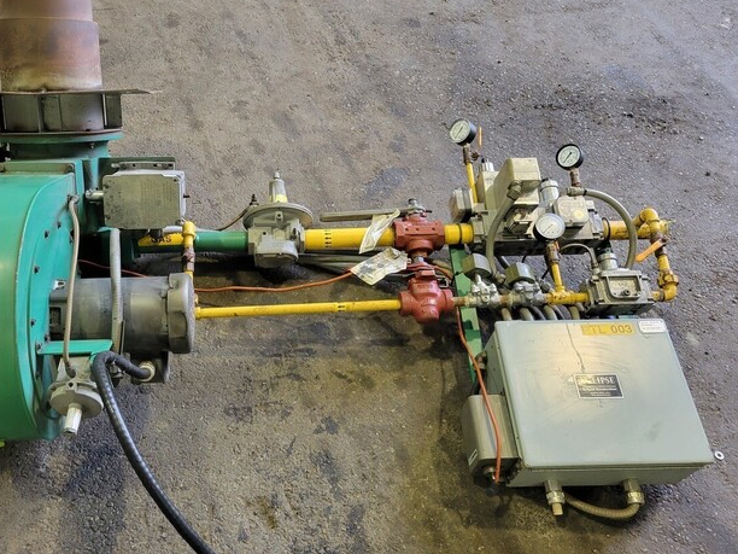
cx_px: 293
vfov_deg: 41.8
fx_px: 725
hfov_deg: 53.6
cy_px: 269
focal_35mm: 34
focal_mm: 5.4
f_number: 1.8
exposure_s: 1/120
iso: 200
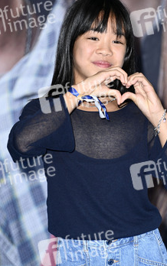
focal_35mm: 351
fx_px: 2552
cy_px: 134
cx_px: 100
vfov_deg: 6.0
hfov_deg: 3.7
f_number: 6.3
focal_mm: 300
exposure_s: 1/250
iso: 1000
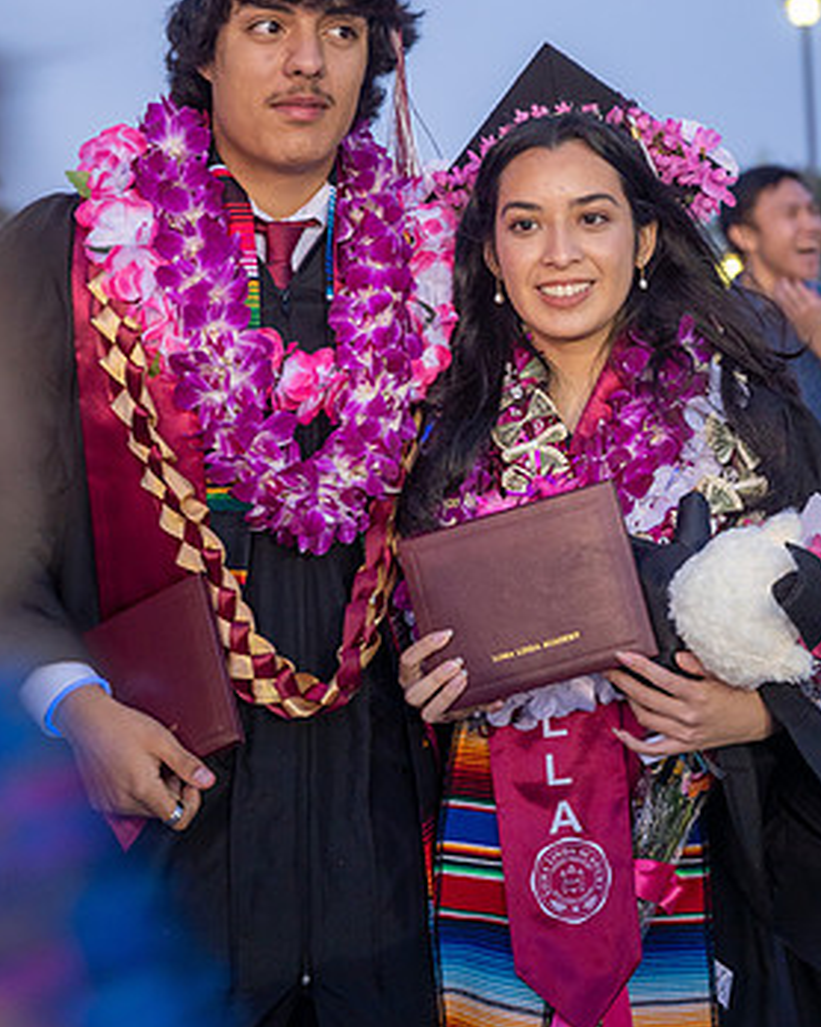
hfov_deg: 18.1
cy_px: 469
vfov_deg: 22.5
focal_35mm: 85
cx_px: 437
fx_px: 2584
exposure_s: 1/30
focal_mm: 70
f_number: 4
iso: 1000
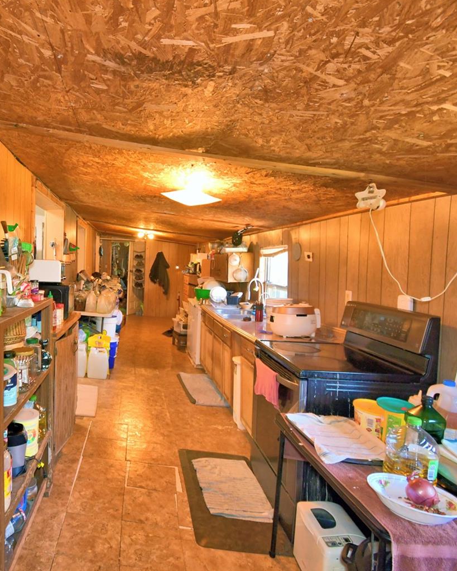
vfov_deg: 75.0
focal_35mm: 22
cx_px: 103
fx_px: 372
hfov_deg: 59.0
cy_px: 275
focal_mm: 10
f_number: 4.5
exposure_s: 1/30
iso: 900
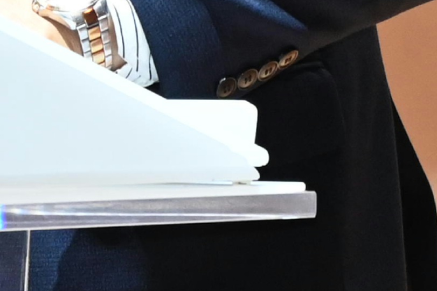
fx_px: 11254
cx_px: -217
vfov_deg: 1.5
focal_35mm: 927
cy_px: -679
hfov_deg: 2.2
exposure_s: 1/200
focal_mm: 120
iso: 800
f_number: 4
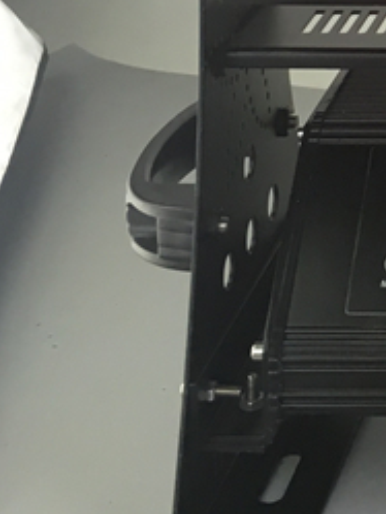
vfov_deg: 15.0
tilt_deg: -14.7
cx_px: 760
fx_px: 1842
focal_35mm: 124
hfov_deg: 10.9
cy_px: -186
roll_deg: -1.3
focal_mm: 4.15
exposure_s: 1/33
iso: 32
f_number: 2.2
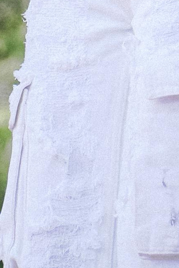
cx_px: -155
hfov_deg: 1.4
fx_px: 7137
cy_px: -458
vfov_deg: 2.1
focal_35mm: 958
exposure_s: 1/500
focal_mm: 105
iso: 100
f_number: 4.5
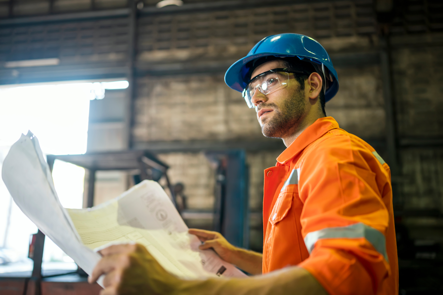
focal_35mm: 35
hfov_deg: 54.5
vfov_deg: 37.8
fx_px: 430
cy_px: 148
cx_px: 222
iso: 500
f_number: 1.8
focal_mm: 35
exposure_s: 1/125
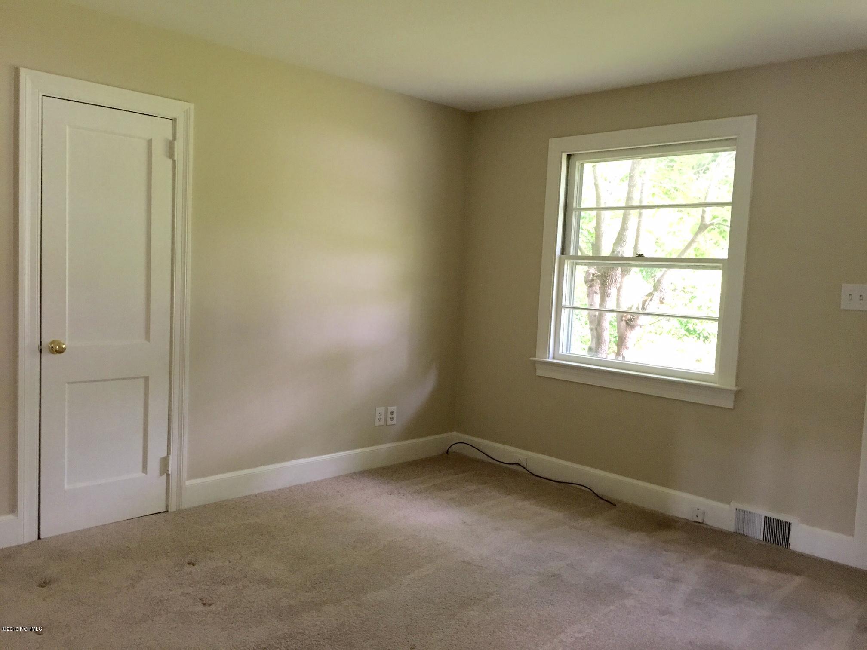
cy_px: 325
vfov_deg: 48.2
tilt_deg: -4.3
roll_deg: -4.5
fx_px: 726
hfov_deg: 61.7
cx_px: 434
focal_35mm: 29
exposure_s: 1/15
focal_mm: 4.15
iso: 80
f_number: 2.2
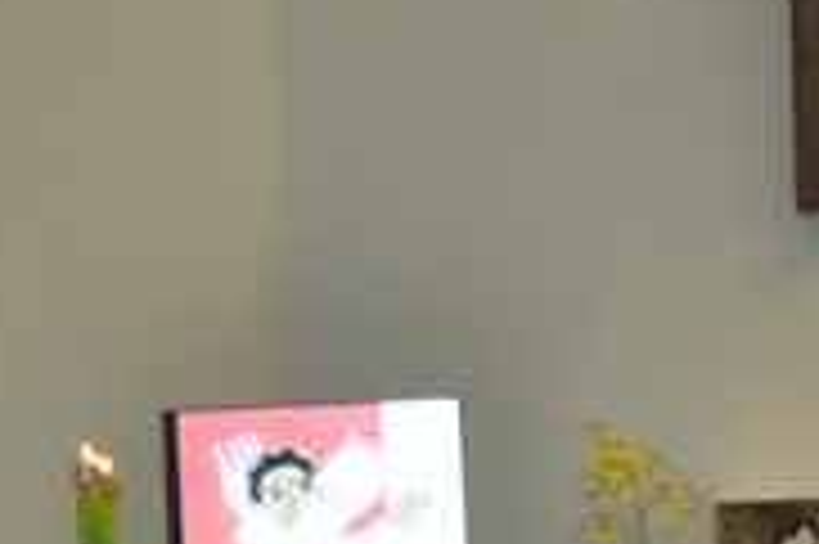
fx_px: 7791
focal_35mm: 343
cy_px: 922
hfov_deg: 6.0
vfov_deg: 4.0
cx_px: 616
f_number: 5
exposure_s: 1/60
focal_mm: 65
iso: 800
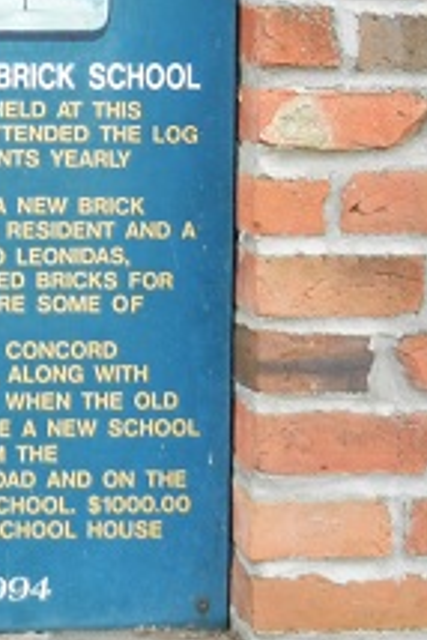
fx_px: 2327
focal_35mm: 131
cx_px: -128
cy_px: 18
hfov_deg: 10.3
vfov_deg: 15.4
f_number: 4.2
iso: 160
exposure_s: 1/100
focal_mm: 8.2
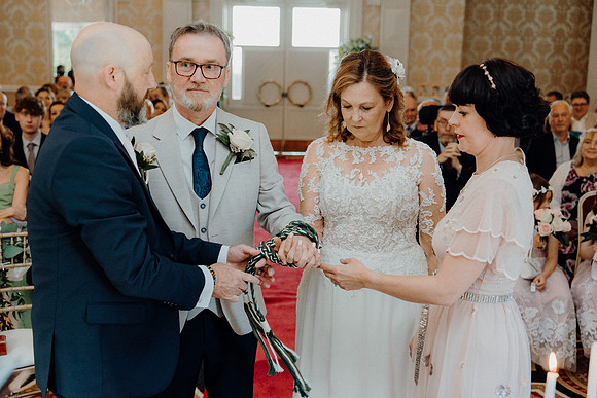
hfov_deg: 41.9
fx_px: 780
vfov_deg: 28.7
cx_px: 298
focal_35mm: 47
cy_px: 199
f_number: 3.5
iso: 2500
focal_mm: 47
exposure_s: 1/160
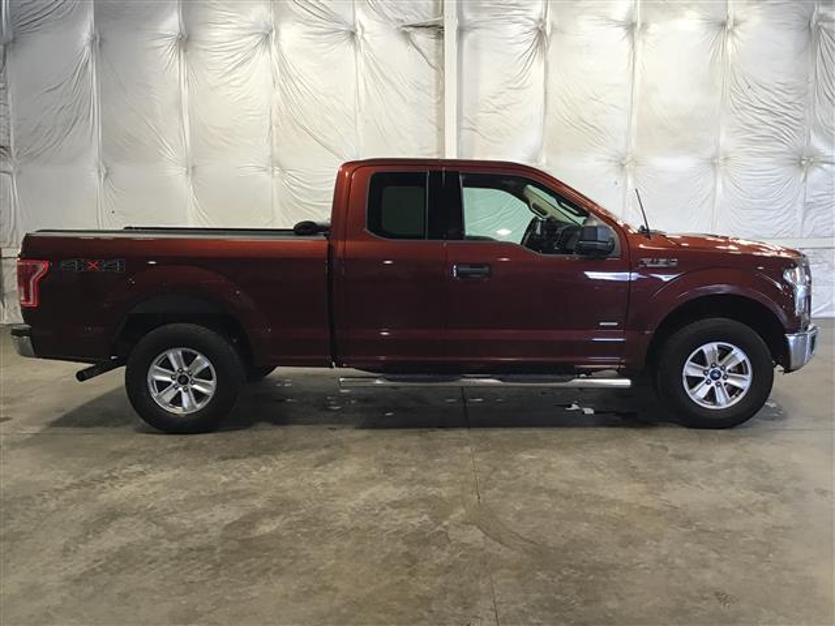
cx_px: 418
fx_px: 748
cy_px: 313
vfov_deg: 45.4
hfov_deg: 58.4
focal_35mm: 31
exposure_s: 1/30
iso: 64
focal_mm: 3.3
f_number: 2.4
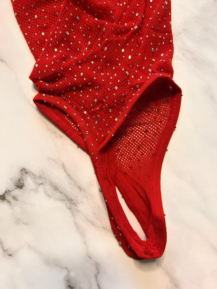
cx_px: 108
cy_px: 144
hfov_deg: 53.1
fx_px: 217
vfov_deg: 67.3
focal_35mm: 26
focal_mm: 5.7
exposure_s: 1/100
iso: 100
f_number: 1.5
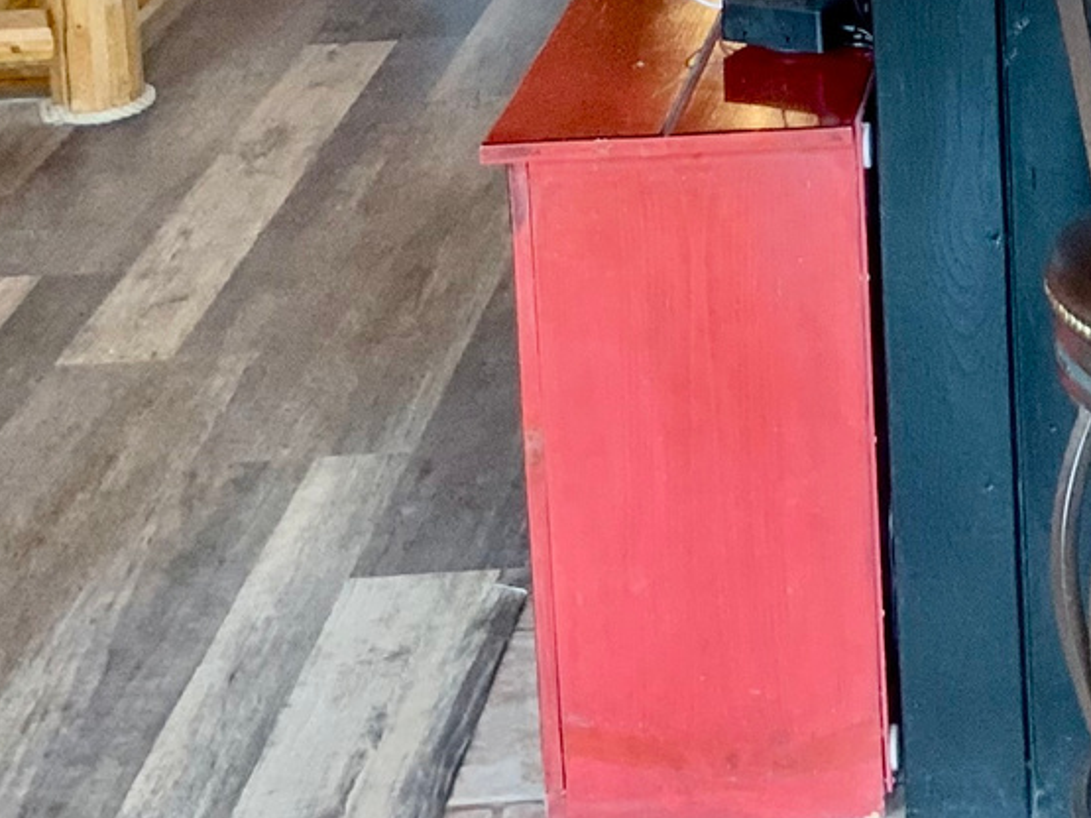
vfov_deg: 12.7
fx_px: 3372
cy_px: -594
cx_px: 1372
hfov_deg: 17.4
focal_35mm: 107
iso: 64
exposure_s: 1/60
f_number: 1.8
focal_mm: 3
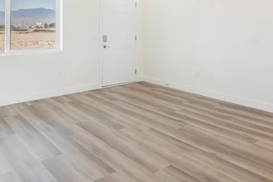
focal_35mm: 33
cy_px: 29
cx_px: 140
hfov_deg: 57.2
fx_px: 250
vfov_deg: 38.1
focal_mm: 14
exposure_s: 1/160
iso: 125
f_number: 8
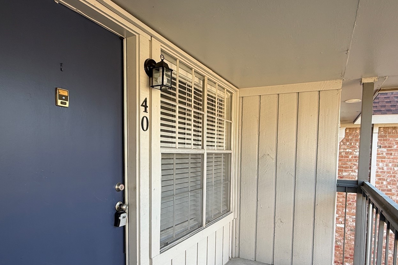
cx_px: 199
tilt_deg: -4.1
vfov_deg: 52.5
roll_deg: -0.6
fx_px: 265
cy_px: 167
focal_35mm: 24
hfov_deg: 73.8
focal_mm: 2.22
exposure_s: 1/121
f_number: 2.2
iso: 50
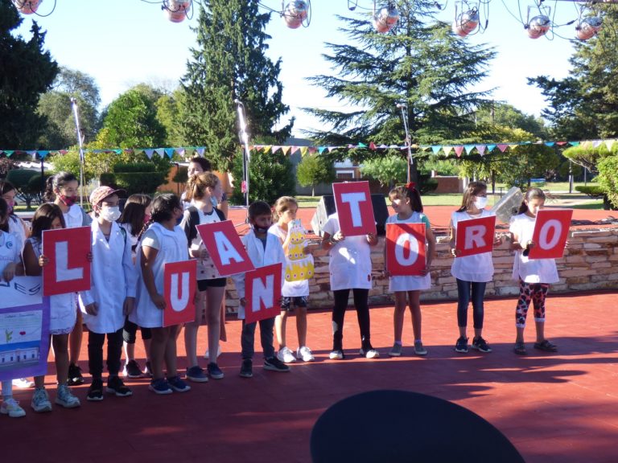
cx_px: 309
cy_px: 232
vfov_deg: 27.5
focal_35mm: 53
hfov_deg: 36.2
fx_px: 946
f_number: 3.9
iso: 100
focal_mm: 9.1
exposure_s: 1/200
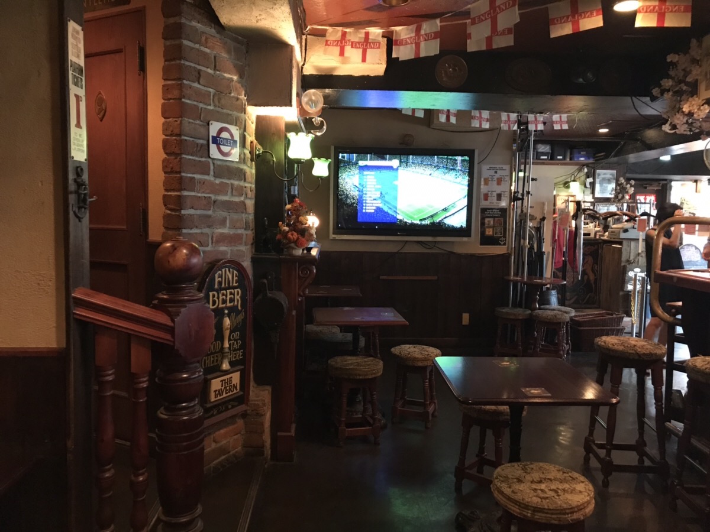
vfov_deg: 49.7
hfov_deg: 63.4
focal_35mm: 28
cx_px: 355
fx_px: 574
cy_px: 266
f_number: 1.8
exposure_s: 1/6
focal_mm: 3.99
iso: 80
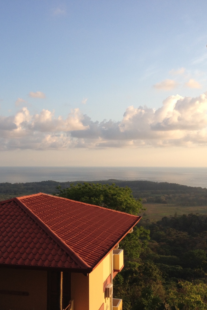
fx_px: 423
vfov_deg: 40.4
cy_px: 156
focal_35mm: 49
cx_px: 93
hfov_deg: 27.5
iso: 50
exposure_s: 1/800
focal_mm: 4.28
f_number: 2.4
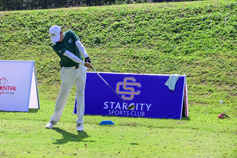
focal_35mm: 110
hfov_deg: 18.6
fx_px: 724
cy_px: 79
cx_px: 118
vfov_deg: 12.5
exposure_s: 1/10000
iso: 1000
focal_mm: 110
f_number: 3.5
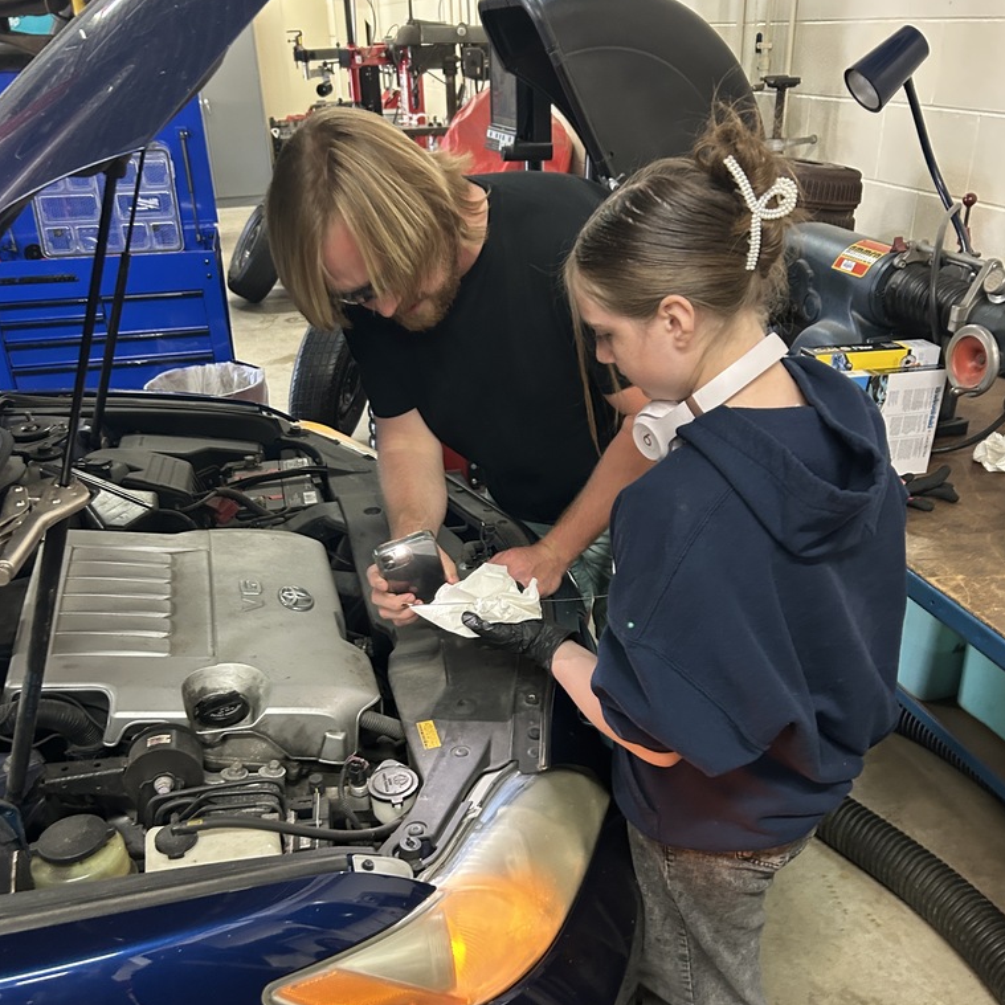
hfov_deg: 52.5
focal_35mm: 31
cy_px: 596
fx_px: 1018
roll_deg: -0.1
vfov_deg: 52.2
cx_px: 503
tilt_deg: -27.8
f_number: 1.5
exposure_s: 1/40
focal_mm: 5.7
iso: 400
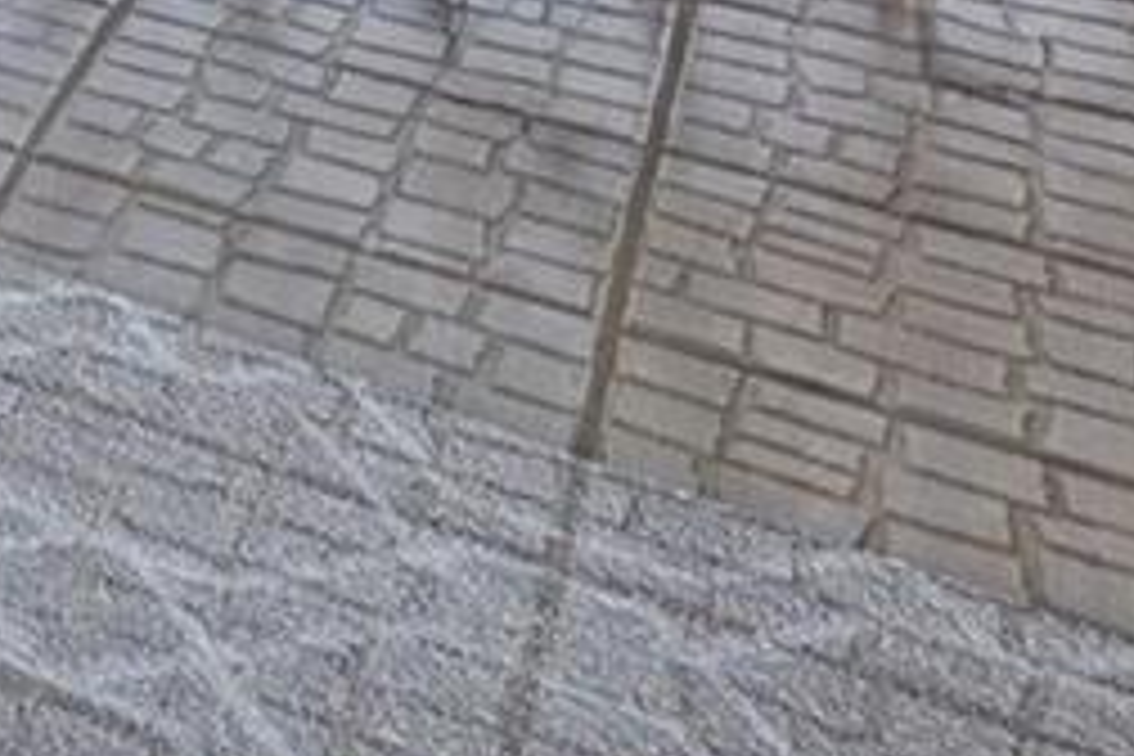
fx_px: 2803
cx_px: -1872
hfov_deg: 13.3
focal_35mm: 89
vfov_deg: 10.8
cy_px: -1462
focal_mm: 14
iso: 400
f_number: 8
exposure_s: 1/30
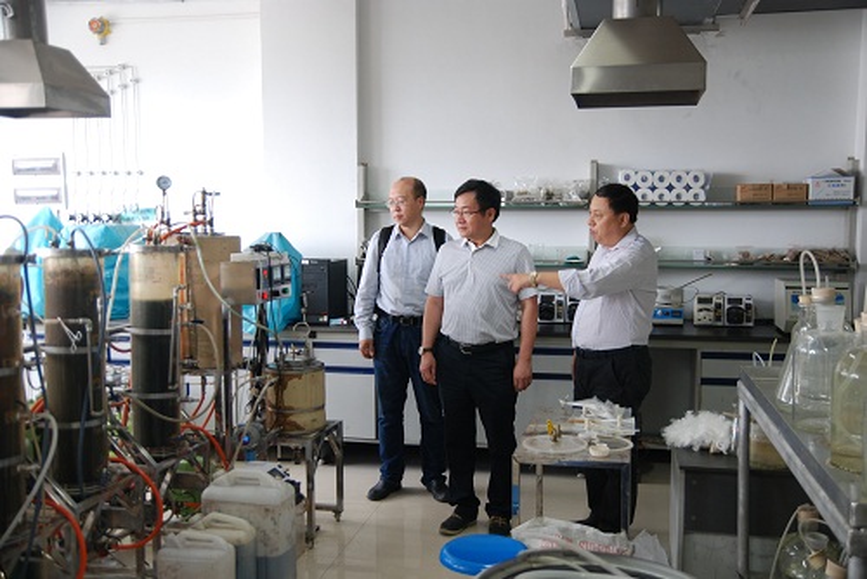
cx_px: 434
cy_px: 290
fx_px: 867
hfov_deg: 53.1
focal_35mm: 36
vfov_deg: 36.9
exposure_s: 1/30
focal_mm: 24
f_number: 2.8
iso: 200
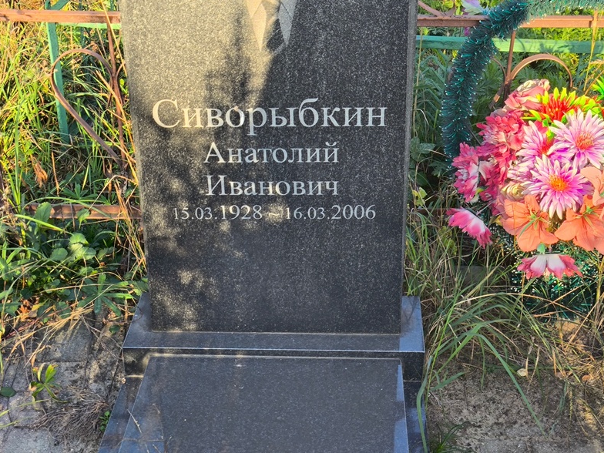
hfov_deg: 37.5
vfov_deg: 28.6
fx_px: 890
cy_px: 223
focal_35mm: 51
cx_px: 305
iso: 50
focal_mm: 4.71
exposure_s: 1/227
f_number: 1.7
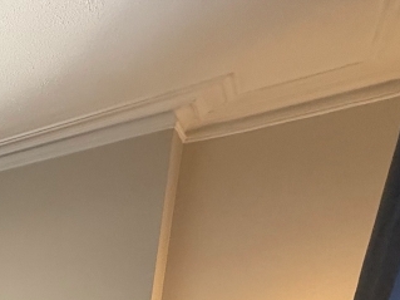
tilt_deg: -12.1
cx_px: -197
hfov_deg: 28.2
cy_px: 474
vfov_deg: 23.8
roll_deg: -0.3
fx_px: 520
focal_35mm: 45
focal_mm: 2.22
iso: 320
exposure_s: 1/50
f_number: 2.2
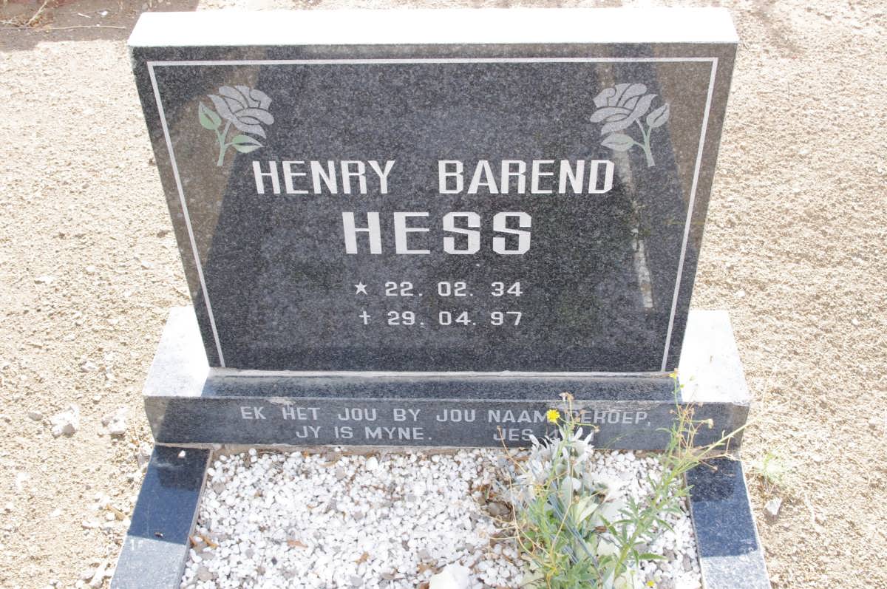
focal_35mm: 42
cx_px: 444
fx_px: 1034
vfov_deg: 31.8
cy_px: 294
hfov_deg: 46.4
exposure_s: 1/125
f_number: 11
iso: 800
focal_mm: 28.13
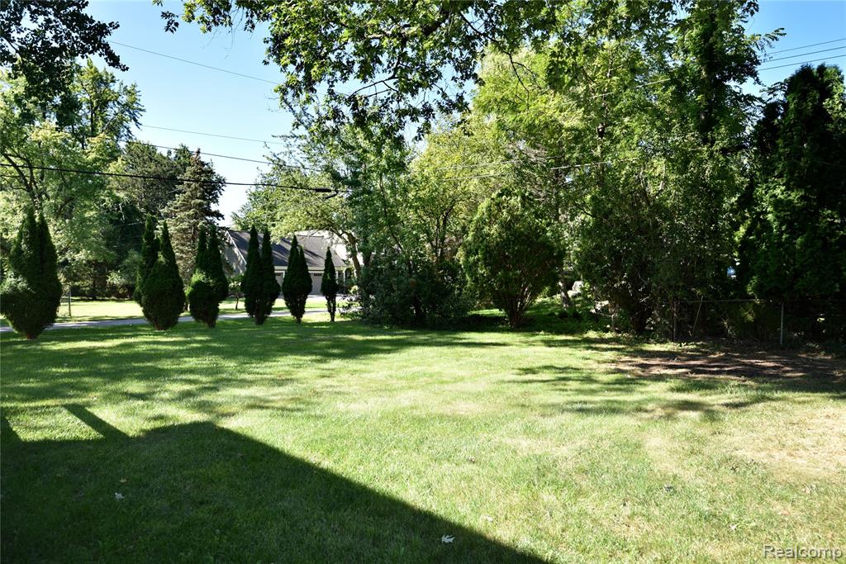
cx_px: 423
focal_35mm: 22
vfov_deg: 57.2
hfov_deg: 78.6
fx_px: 517
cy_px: 282
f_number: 7.1
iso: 125
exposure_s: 1/80
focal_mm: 22
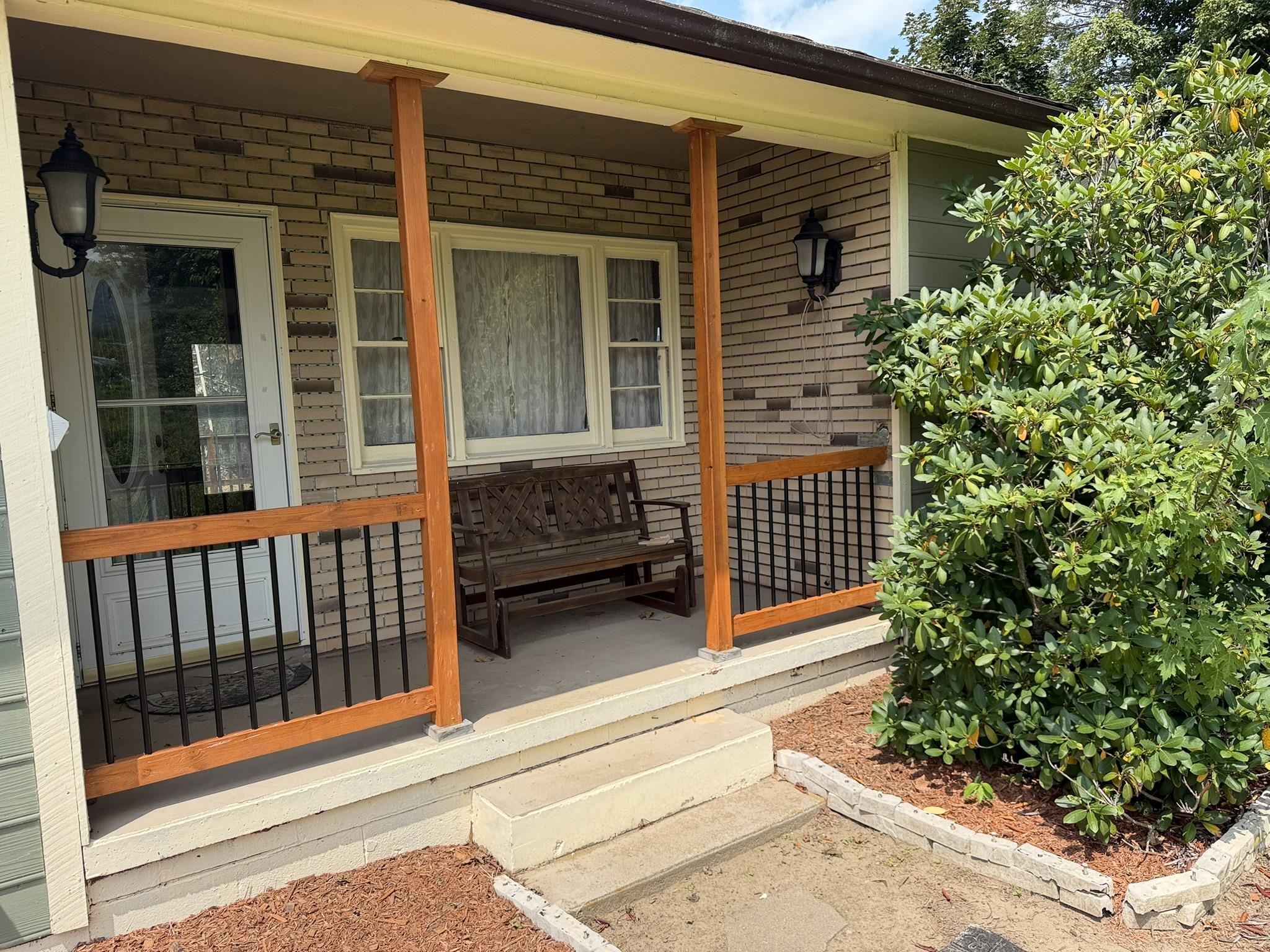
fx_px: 881
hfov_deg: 71.6
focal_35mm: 24
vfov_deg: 56.8
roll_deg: +3.5
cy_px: 476
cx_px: 635
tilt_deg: -6.5
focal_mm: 6.76
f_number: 1.78
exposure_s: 1/2299
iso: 80
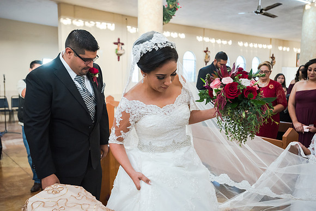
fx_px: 307
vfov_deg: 37.9
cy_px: 106
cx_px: 158
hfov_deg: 54.4
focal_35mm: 35
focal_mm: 35
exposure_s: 1/200
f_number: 2.8
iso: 1600
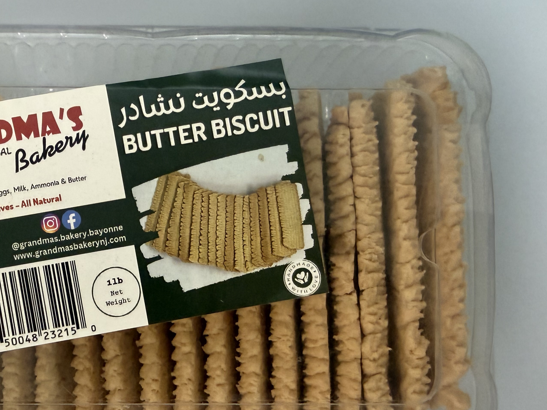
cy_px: 262
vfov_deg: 37.4
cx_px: 141
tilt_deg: -86.0
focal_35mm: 38
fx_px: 600
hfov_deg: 47.3
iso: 250
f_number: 2.2
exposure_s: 1/60
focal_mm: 2.22
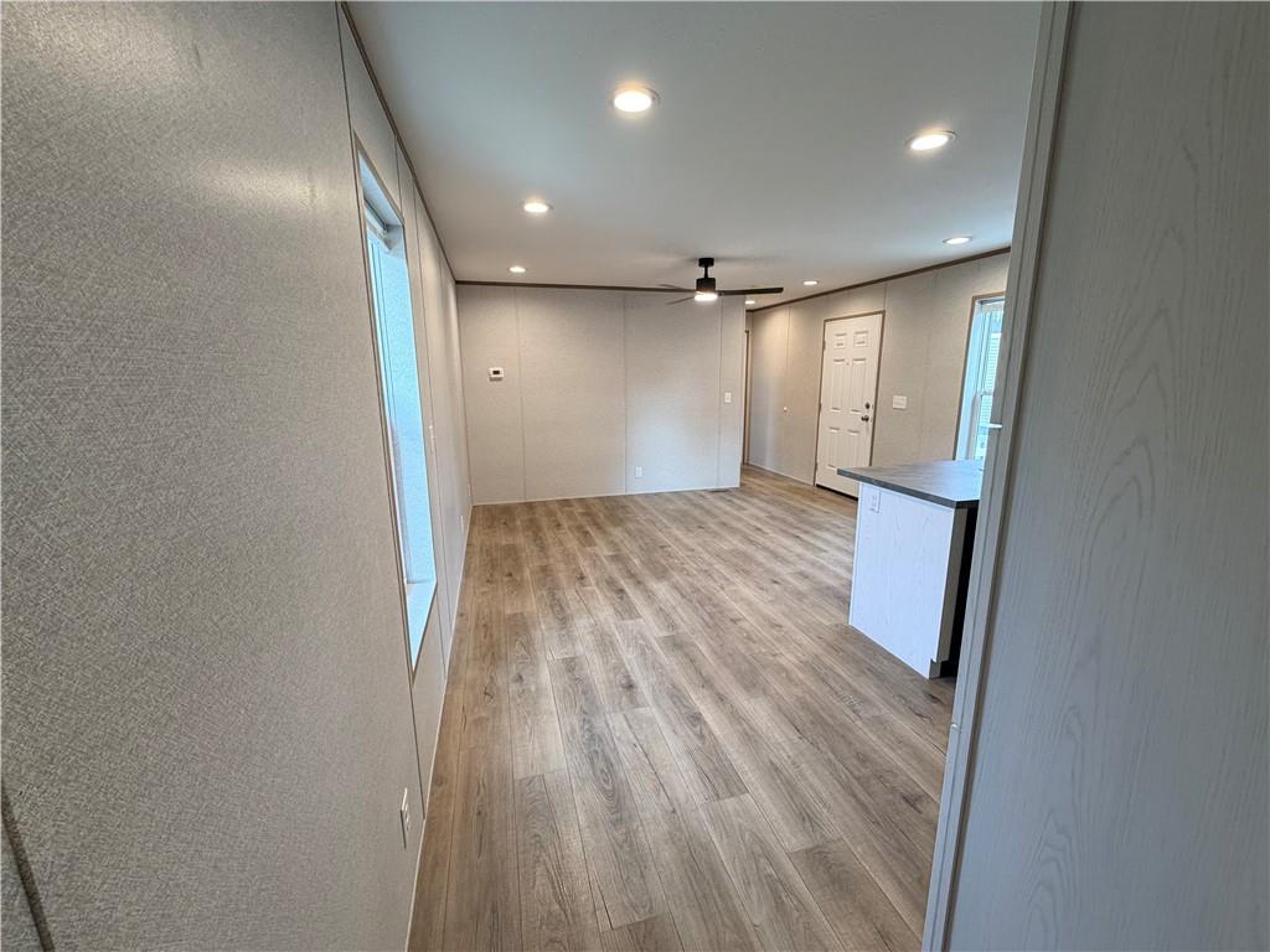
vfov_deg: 85.7
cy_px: 476
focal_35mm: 14
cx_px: 635
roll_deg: +0.3
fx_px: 514
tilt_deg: -11.7
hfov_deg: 102.1
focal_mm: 2.22
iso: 200
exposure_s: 1/120
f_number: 2.2
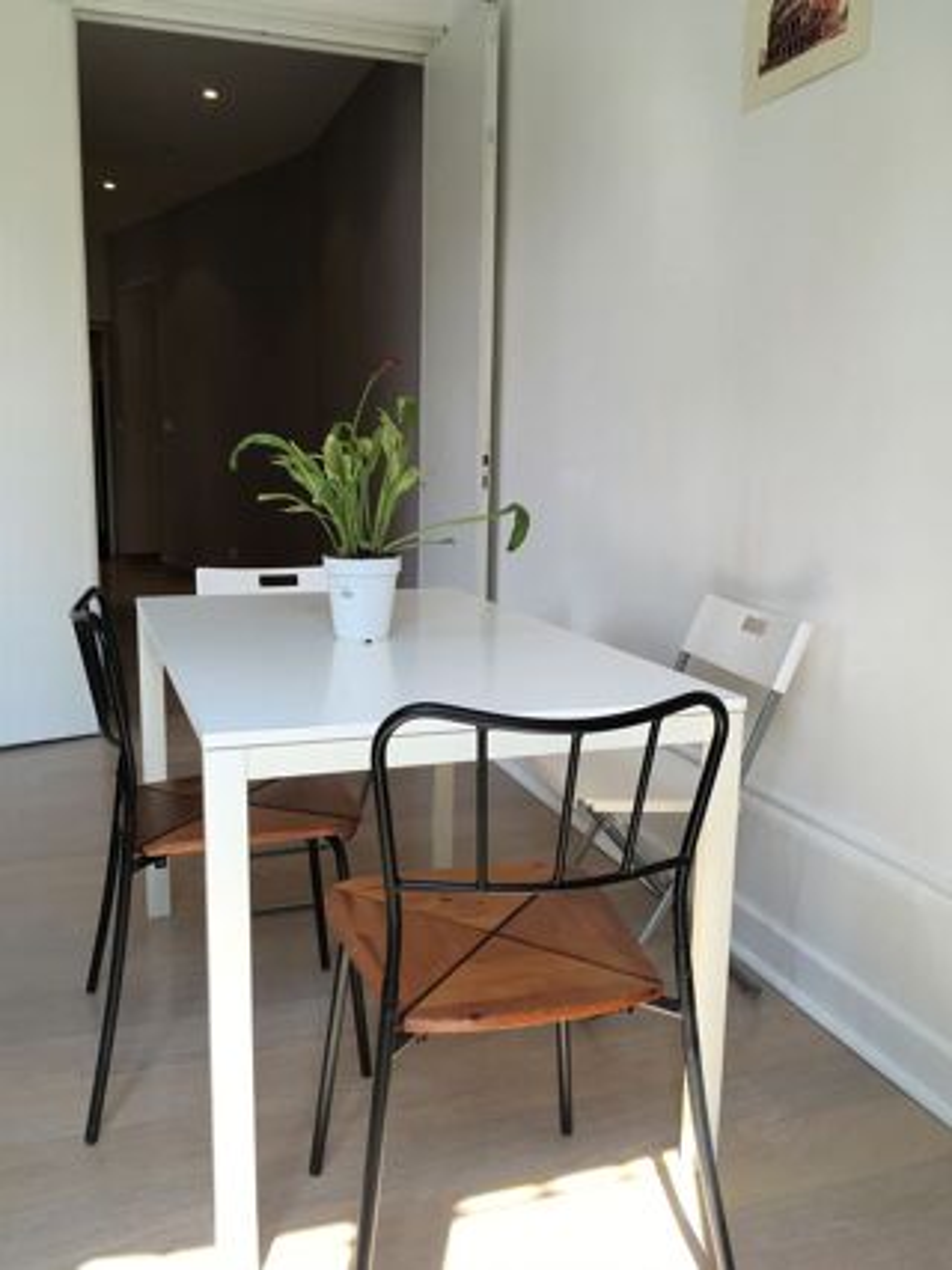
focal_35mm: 29
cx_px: 476
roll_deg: -0.7
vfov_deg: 61.7
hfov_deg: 48.2
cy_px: 635
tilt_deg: -9.1
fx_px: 1064
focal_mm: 4.15
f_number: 2.2
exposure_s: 1/100
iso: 32
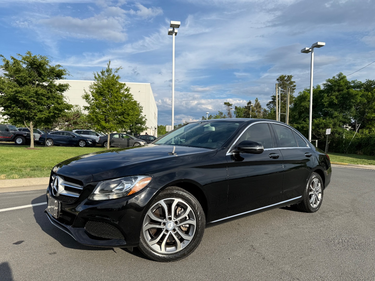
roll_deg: -1.4
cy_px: 140
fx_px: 260
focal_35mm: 24
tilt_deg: -1.1
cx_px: 188
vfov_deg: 56.8
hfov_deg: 71.6
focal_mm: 6.76
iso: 80
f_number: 1.78
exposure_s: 1/3279
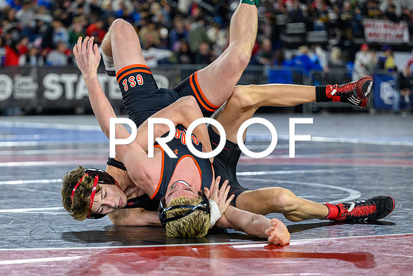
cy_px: 183
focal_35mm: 122
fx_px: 1401
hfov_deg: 16.8
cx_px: 164
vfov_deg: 11.2
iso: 2500
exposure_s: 1/800
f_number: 2.8
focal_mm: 88
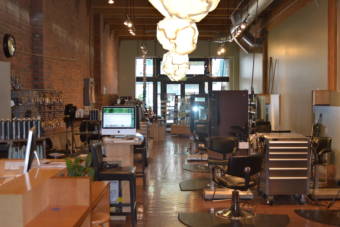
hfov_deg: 45.0
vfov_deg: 30.8
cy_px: 114
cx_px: 170
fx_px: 411
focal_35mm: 44
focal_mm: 29
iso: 560
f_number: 4.5
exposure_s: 1/30
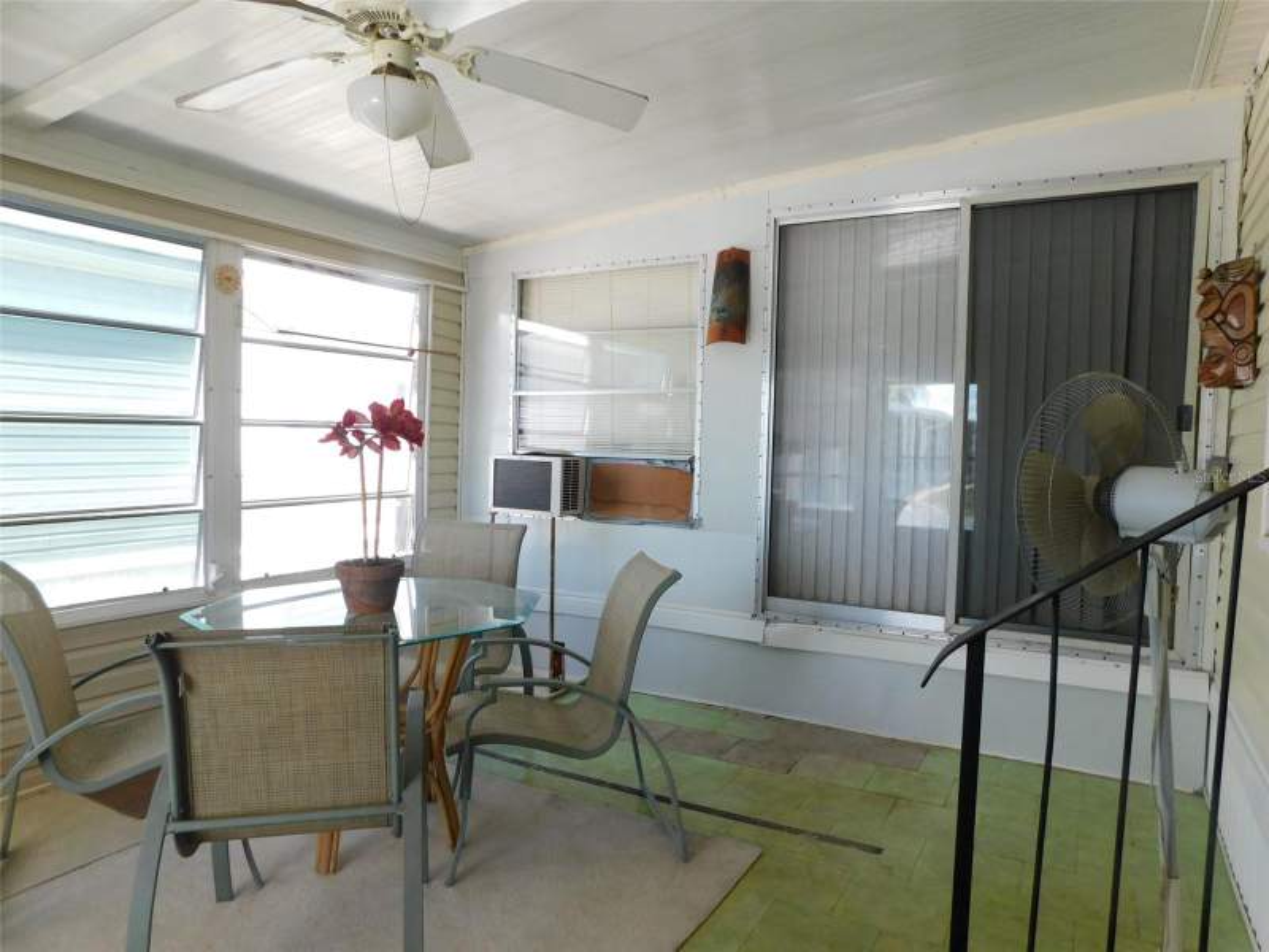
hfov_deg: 73.9
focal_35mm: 23
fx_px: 843
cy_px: 476
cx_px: 634
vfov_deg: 58.9
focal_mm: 4
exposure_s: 1/50
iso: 125
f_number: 3
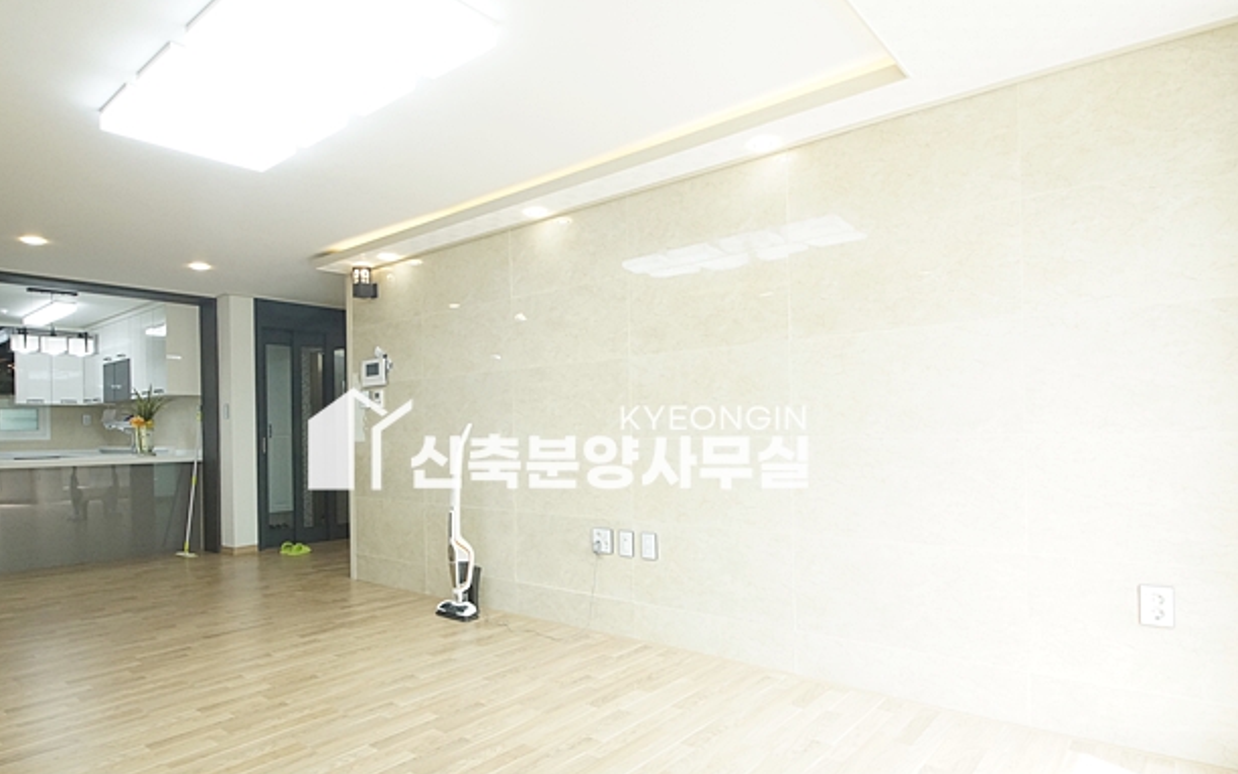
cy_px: 432
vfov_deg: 59.5
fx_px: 675
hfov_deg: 84.8
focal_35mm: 20
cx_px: 557
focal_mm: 10
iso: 800
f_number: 9
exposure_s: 1/50
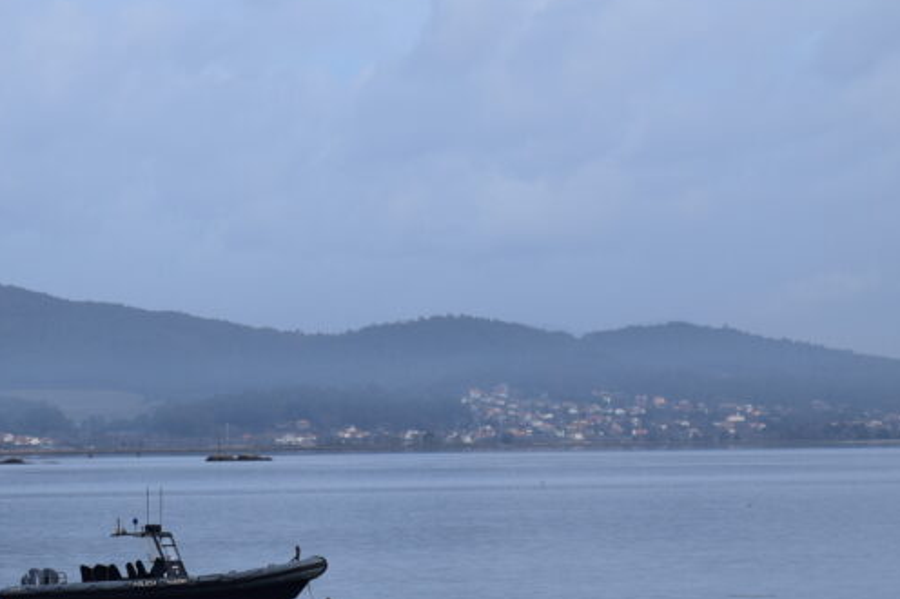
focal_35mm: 221
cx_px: 243
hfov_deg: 9.3
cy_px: 365
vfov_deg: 6.2
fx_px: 5516
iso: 320
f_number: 11
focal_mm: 95
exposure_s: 1/500
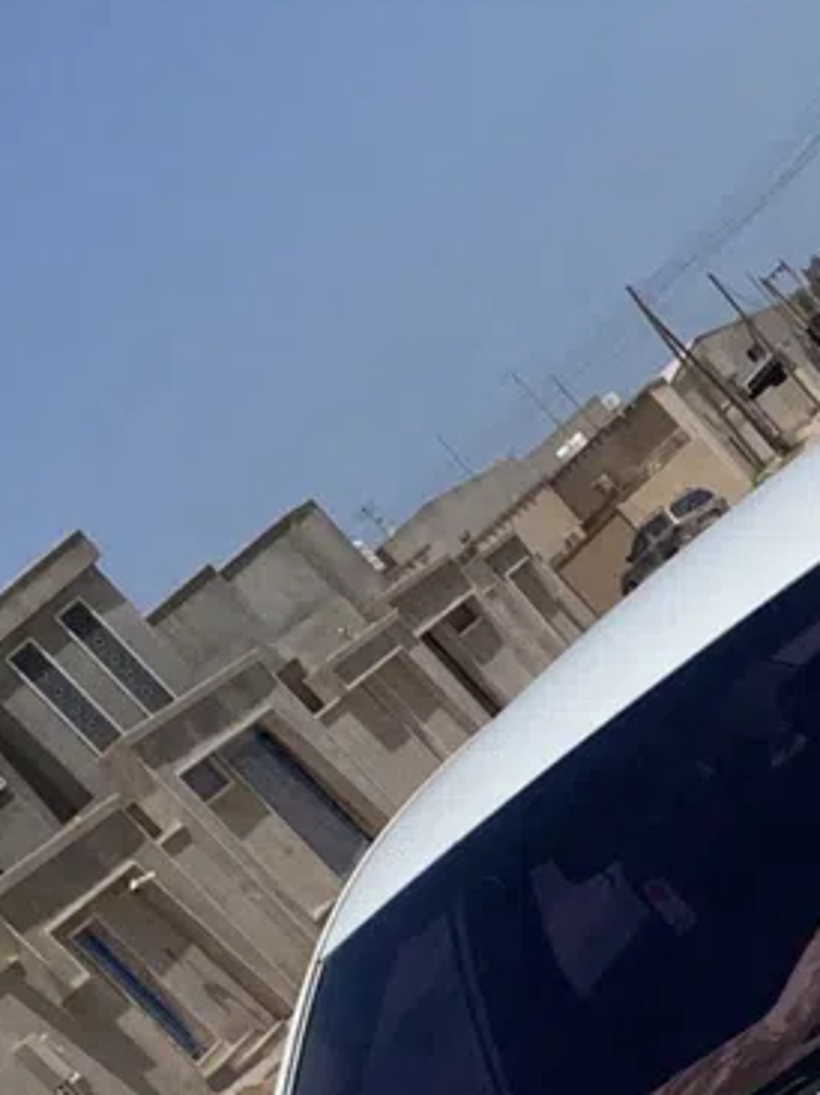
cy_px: 1423
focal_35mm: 97
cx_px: 1140
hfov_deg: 14.4
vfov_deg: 18.8
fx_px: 3067
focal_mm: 4.25
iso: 32
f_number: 1.8
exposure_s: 1/7692
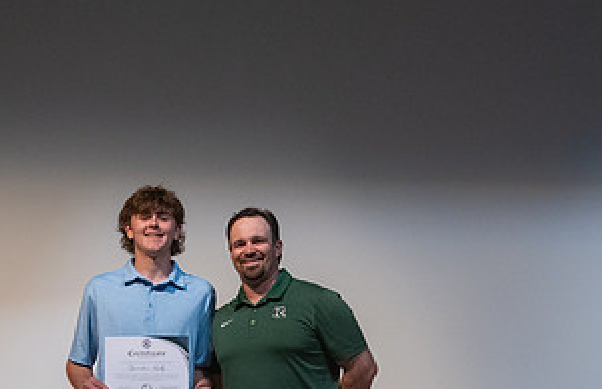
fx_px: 2633
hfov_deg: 13.0
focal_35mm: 159
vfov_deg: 8.4
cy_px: 369
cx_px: 235
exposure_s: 1/320
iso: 5000
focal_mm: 72
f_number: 4
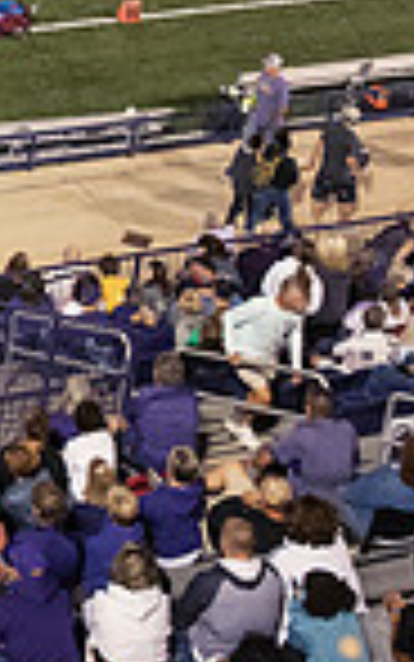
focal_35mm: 125
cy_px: -178
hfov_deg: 9.7
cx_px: -428
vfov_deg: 15.9
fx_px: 2254
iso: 5000
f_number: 4
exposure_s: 1/320
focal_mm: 31
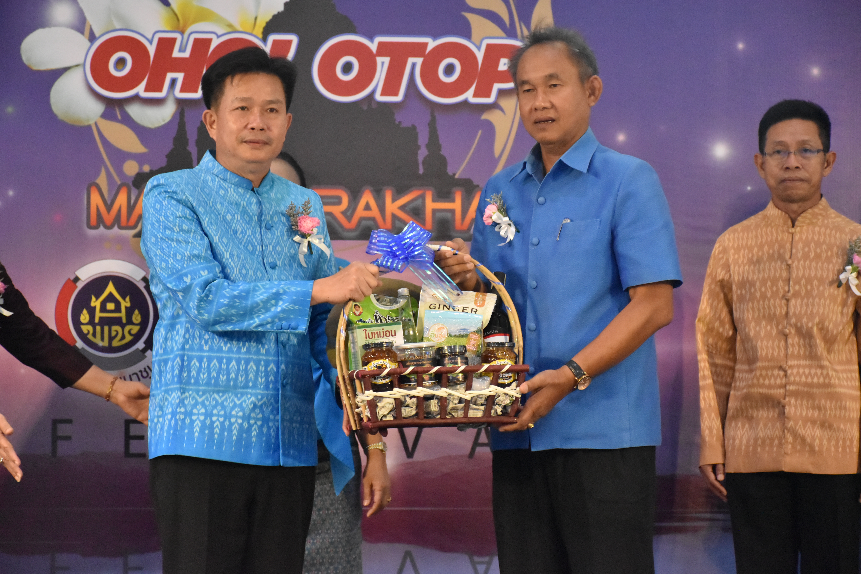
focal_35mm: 112
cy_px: 287
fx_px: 2690
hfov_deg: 18.2
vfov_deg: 12.2
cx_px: 430
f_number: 5
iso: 3200
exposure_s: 1/400
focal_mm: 75
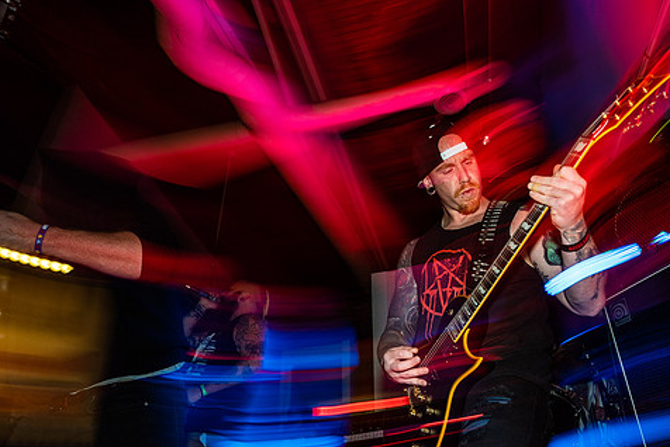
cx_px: 442
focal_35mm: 21
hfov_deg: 78.7
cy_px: 279
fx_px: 391
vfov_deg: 58.8
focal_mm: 14
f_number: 2.8
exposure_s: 1/8
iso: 160
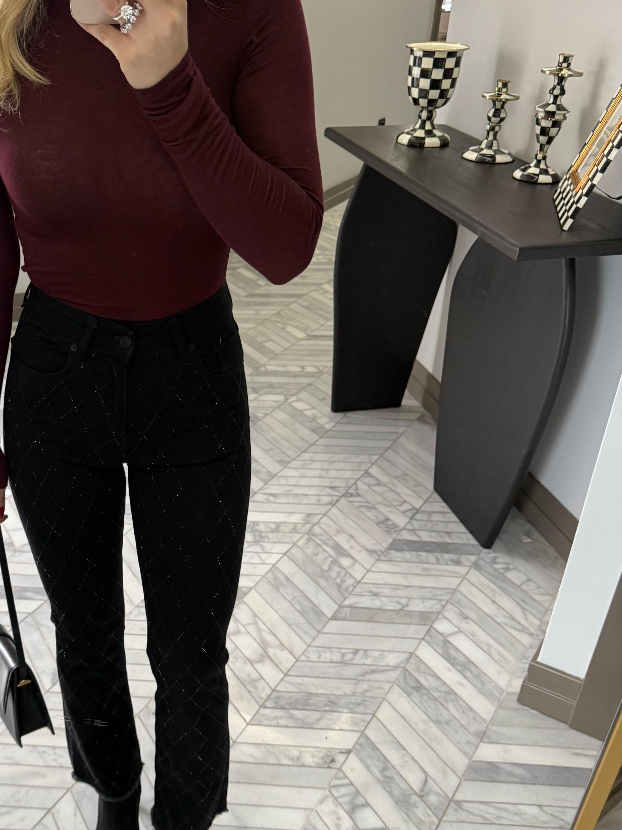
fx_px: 862
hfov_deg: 38.7
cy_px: 496
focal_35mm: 36
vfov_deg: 51.0
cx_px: 157
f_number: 1.78
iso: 250
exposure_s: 1/60
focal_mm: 6.76
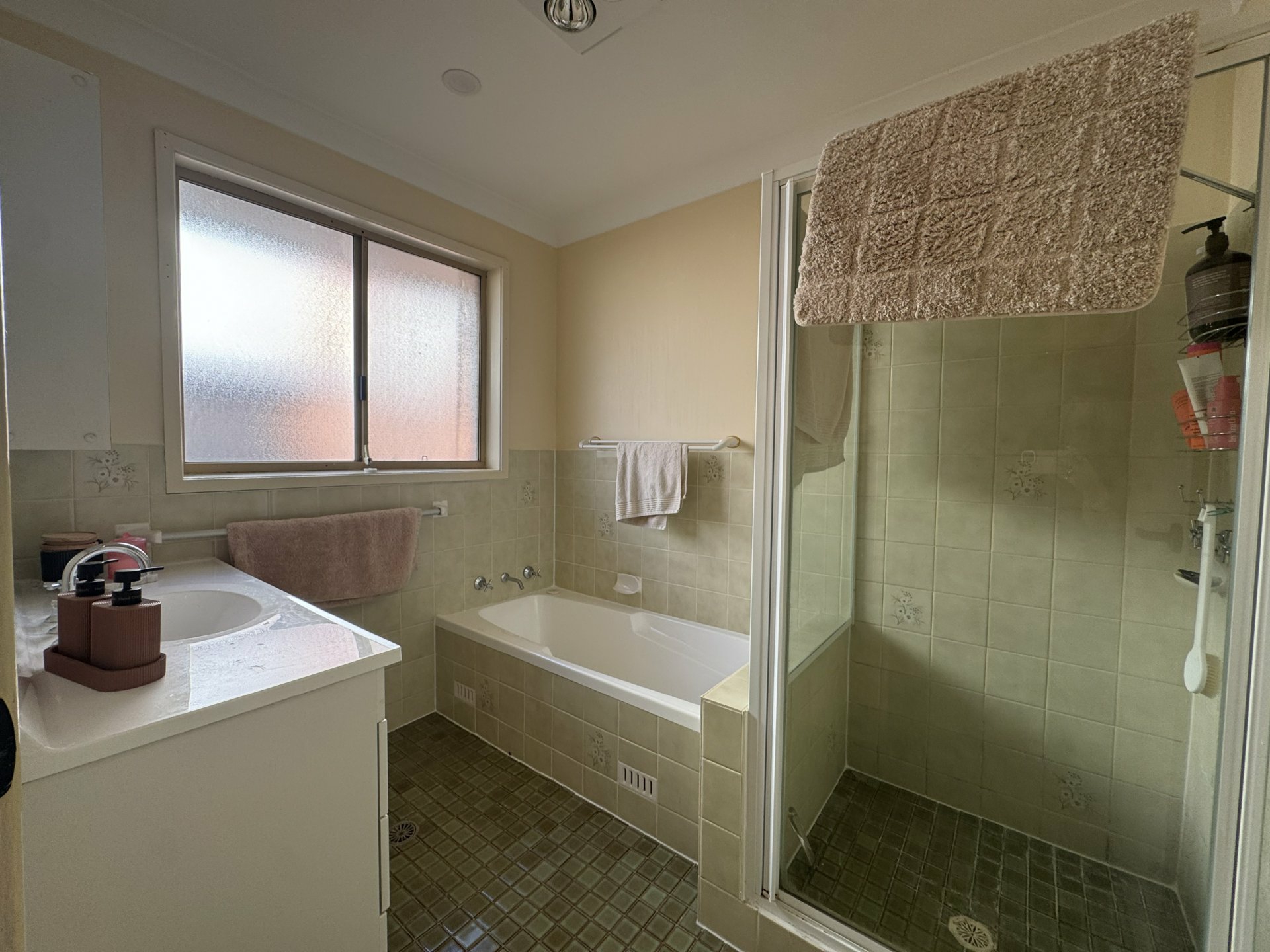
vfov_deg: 85.7
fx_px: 514
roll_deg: -0.7
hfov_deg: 102.1
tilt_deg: -3.0
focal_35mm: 14
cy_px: 476
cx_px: 635
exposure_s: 1/99
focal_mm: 2.22
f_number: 2.2
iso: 50
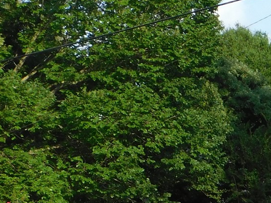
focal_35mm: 168
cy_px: 255
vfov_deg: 8.7
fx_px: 1314
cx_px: 499
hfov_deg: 10.9
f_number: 3.7
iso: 125
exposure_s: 1/400
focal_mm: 8
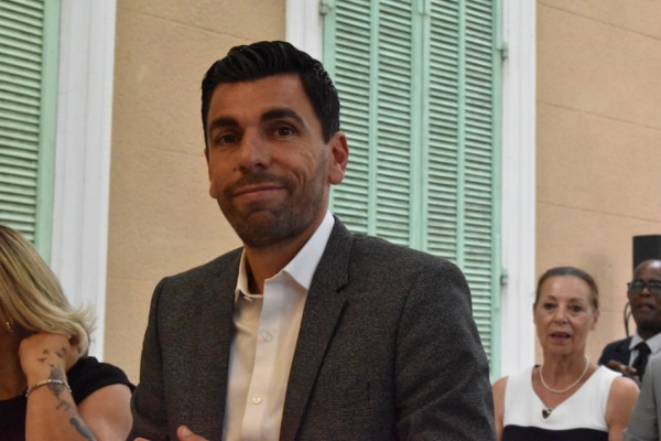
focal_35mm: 82
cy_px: 220
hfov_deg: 24.6
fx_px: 1515
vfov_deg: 16.6
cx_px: 330
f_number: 11
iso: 12800
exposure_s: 1/500
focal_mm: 55
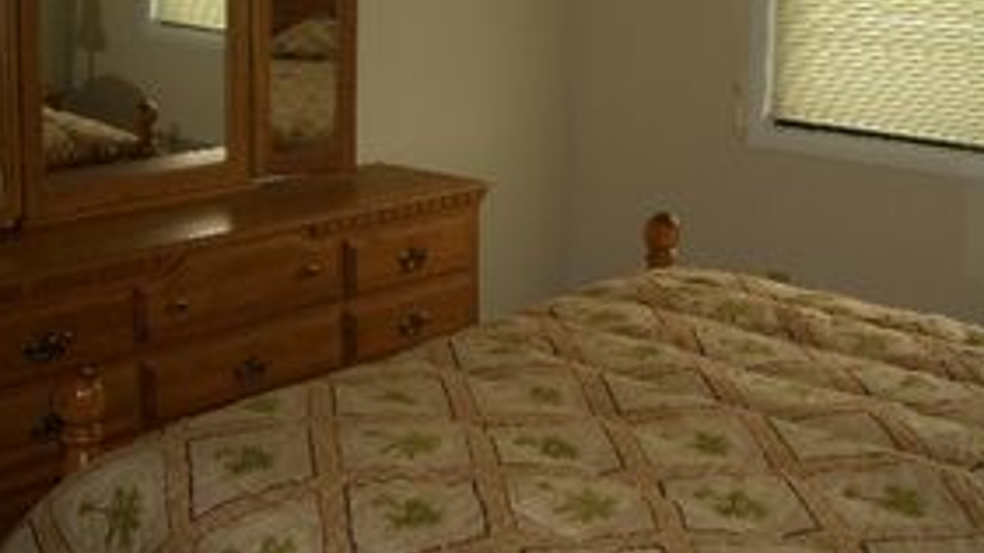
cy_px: 116
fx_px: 1304
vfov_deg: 23.6
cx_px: 553
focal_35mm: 50
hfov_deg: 41.3
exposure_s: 1/60
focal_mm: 5.8
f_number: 2.6
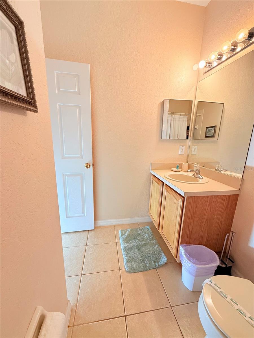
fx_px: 137
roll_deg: -2.1
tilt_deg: -11.8
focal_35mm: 14
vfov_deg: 102.1
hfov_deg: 85.7
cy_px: 169
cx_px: 127
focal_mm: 2.22
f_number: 2.2
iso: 200
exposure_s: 1/103
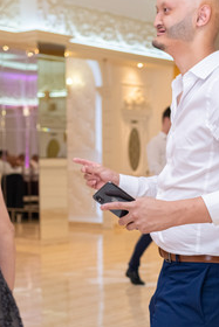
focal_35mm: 80
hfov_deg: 16.8
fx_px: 729
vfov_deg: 25.1
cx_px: 201
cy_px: 241
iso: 800
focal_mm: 23
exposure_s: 1/125
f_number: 2
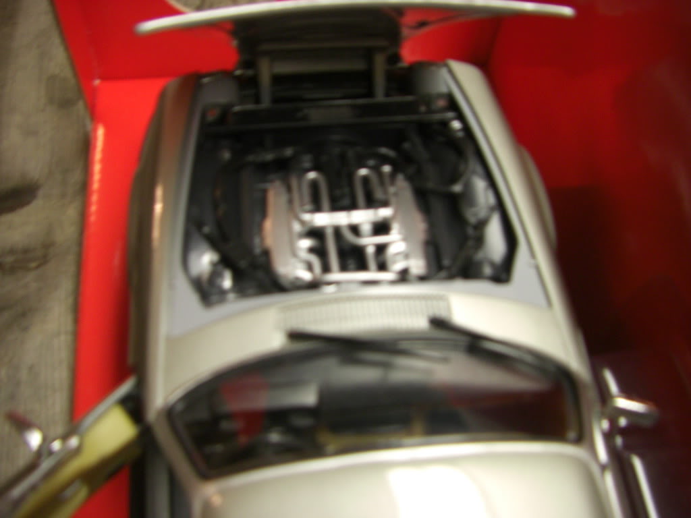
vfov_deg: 37.7
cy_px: 259
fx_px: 759
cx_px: 346
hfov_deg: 49.0
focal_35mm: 38
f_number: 3.4
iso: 200
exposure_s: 1/30
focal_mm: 6.3
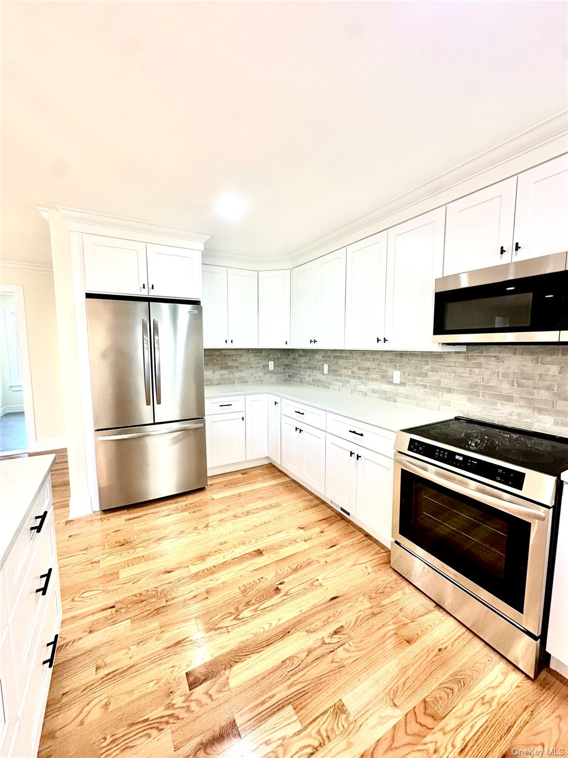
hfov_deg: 85.7
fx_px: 306
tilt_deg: -6.2
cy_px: 379
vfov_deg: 102.1
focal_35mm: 14
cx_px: 284
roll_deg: -0.8
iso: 160
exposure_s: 1/120
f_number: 2.2
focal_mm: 2.22
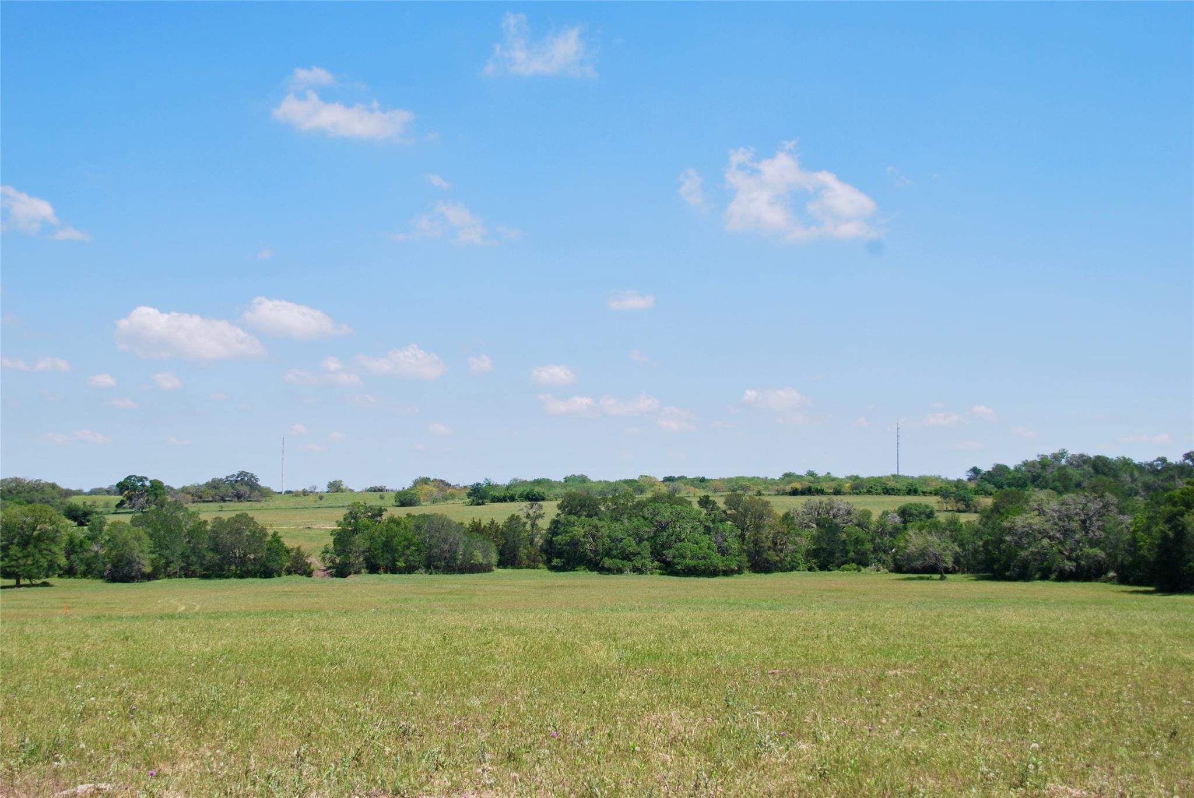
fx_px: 1594
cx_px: 597
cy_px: 399
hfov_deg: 41.1
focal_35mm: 48
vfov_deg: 28.1
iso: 100
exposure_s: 1/250
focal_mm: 32
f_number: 8
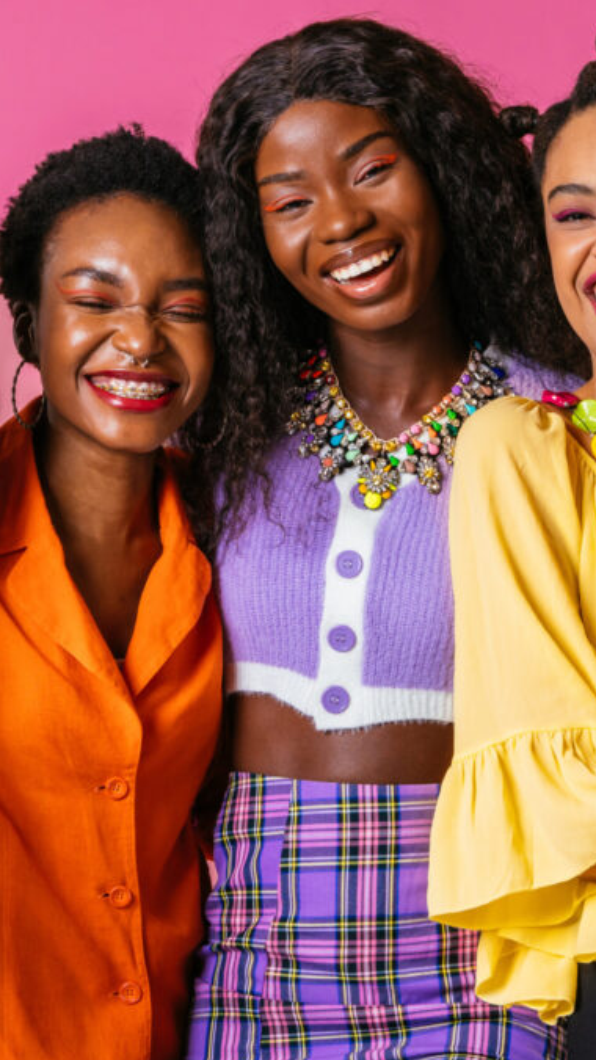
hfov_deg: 10.2
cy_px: 534
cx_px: 339
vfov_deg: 18.0
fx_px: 3345
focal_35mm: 119
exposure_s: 1/160
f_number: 8
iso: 250
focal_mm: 50
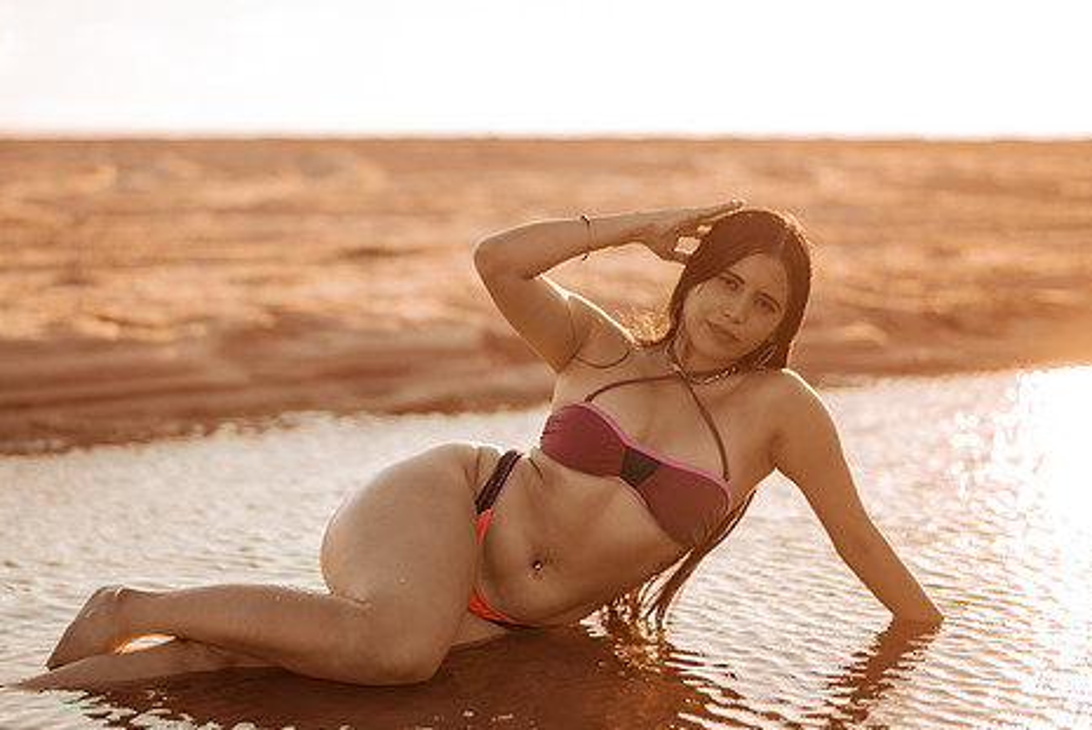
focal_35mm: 74
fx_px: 2247
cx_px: 437
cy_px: 398
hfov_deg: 27.3
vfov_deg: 18.5
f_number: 1.4
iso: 100
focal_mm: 58
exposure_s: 1/4000
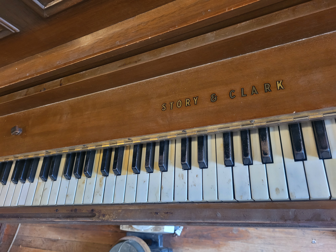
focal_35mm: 26
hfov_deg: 67.3
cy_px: 126
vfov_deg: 53.1
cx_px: 168
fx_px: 252
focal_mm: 5.4
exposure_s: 1/120
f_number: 1.8
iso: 250
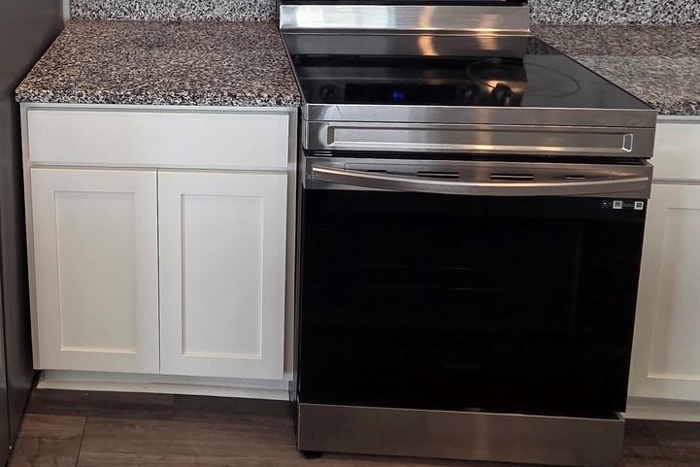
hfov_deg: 58.6
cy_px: -58
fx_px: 583
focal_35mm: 30
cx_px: 173
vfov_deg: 36.3
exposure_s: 1/120
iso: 200
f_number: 2.2
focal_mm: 2.2
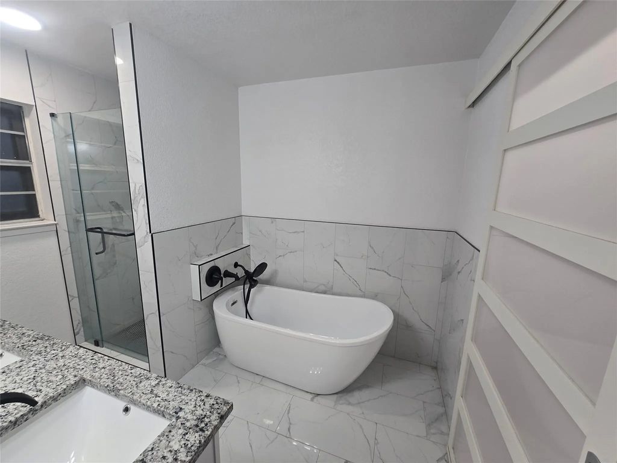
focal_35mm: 13
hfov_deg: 106.2
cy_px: 232
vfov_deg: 89.9
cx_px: 308
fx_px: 232
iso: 100
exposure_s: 1/60
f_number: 2.2
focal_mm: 2.2
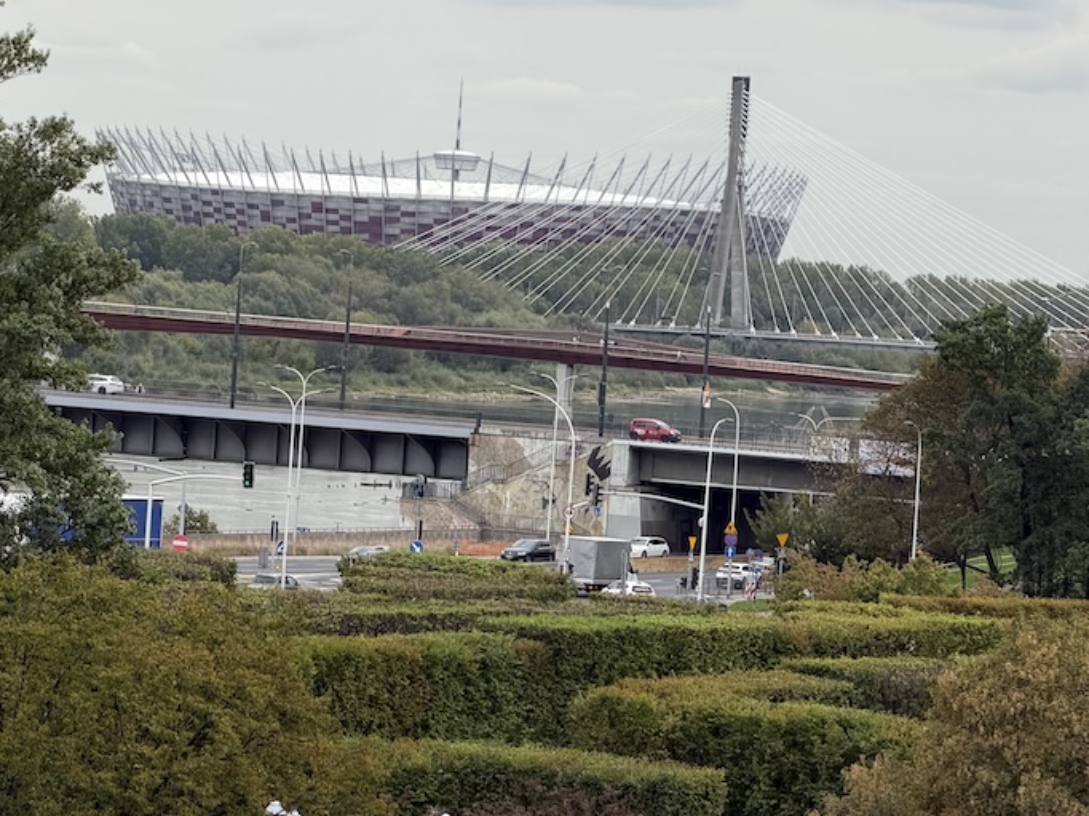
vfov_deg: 8.4
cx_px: 699
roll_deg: -3.7
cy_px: 294
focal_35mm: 176
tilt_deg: +0.3
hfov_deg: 11.2
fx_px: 5535
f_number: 2.8
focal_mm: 16.89
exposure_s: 1/638
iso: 50
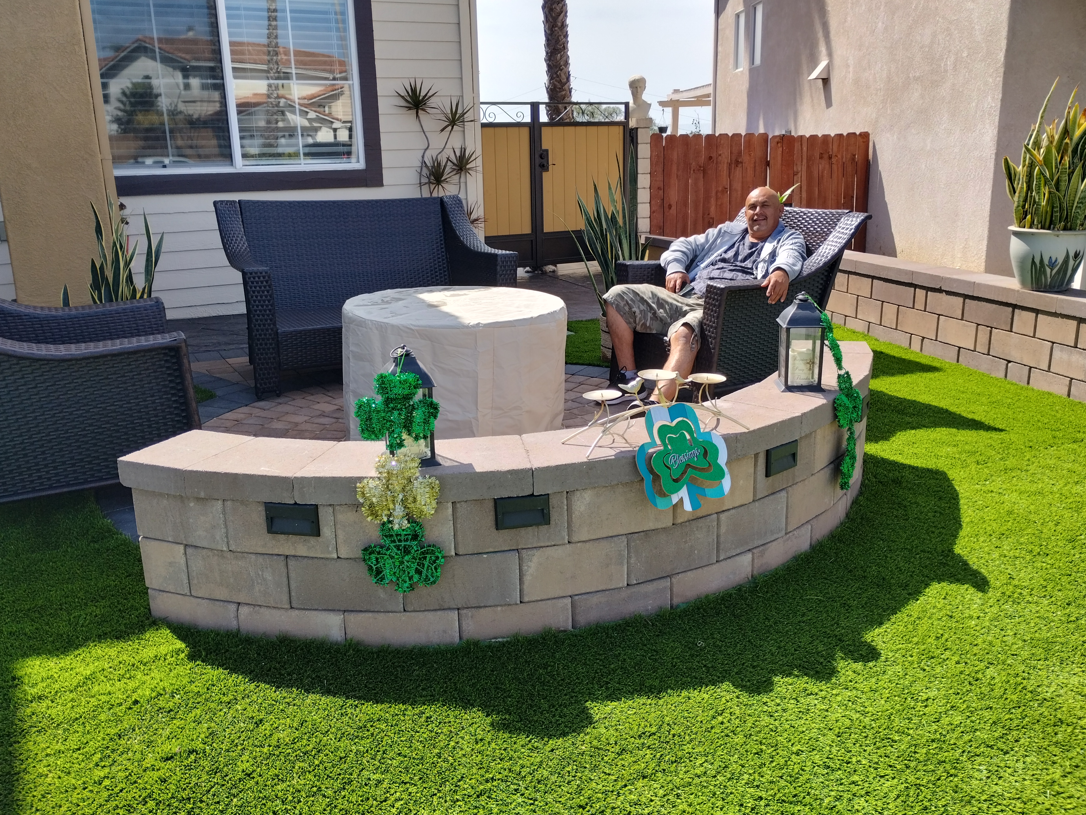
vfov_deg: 48.2
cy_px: 401
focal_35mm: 29
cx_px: 532
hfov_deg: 61.7
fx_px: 910
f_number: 1.8
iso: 100
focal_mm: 4.27
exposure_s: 1/560
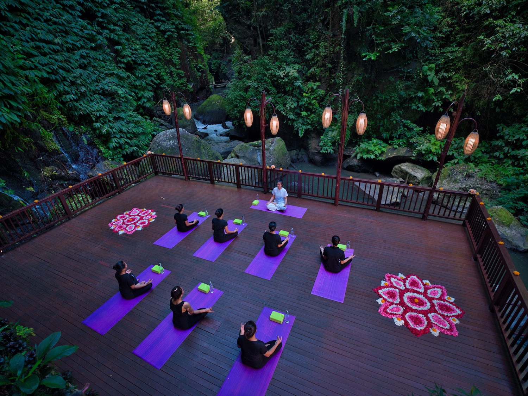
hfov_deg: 91.0
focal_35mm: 17
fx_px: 259
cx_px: 264
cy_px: 198
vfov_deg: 74.7
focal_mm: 21
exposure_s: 1/125
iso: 200
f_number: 4
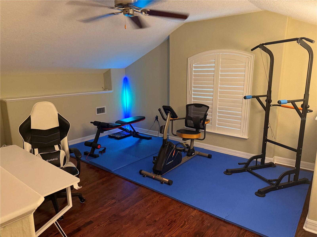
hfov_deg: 71.6
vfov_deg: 56.8
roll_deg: +0.9
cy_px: 118
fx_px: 220
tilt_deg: -12.4
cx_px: 158
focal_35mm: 24
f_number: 1.78
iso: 800
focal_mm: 6.76
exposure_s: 1/49
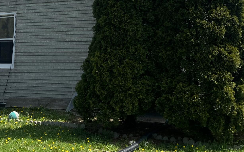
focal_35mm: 67
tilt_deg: +7.7
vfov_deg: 18.9
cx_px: 104
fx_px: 445
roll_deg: -1.3
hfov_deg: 30.6
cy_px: 1
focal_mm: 5.7
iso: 50
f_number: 1.5
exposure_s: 1/3165
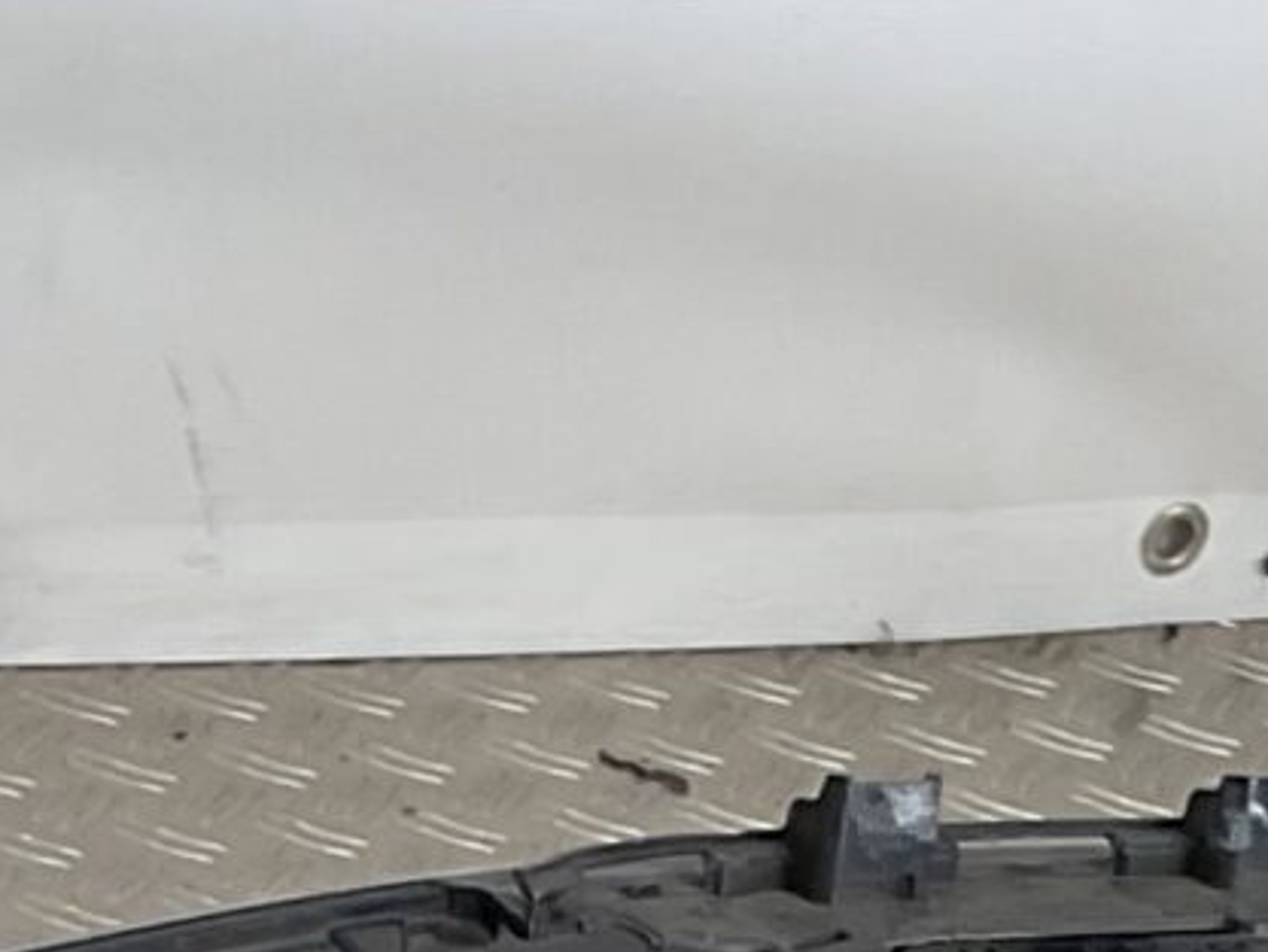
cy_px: 2491
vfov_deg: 7.6
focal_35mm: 178
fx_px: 6522
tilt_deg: -38.8
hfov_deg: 11.0
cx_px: 116
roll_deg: -13.1
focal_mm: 3
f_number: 1.8
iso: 16
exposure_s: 1/333
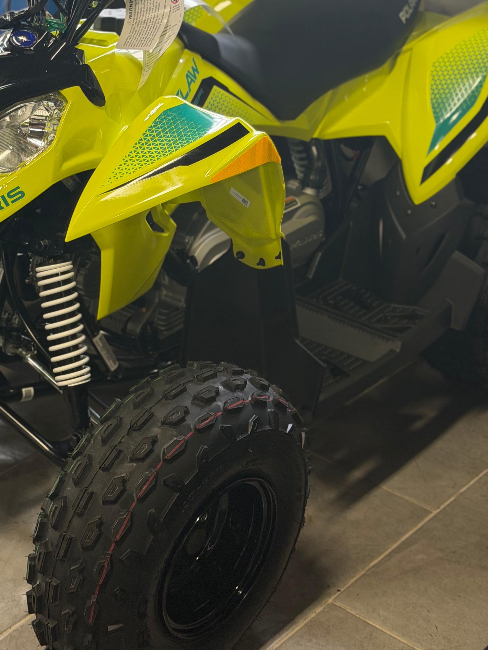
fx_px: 1278
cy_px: 243
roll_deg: -1.8
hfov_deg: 21.6
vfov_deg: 28.5
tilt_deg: -24.2
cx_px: 179
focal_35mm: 68
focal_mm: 6.76
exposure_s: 1/60
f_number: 1.78
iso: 125
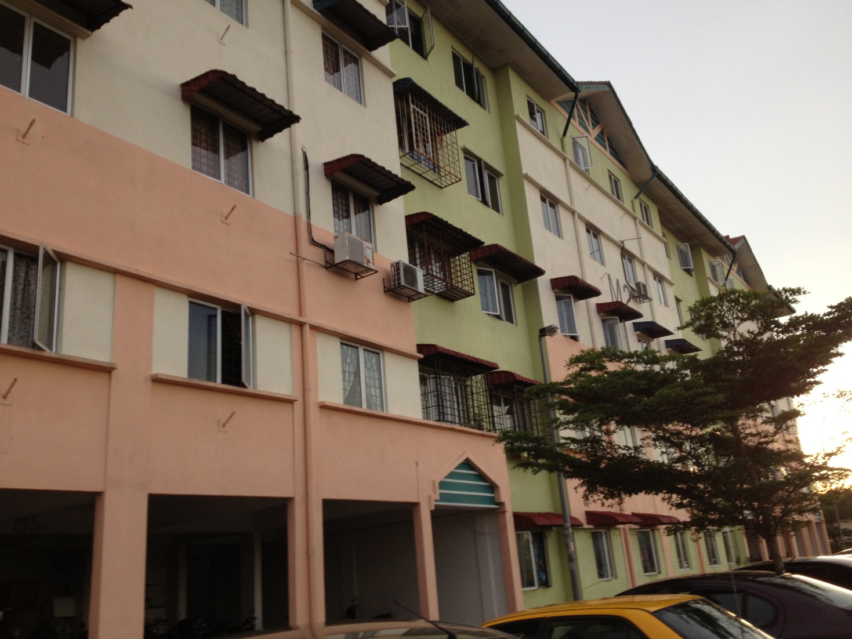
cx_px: 426
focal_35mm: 35
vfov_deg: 40.7
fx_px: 862
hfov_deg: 52.6
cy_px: 320
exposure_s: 1/60
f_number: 2.4
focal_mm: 4.28
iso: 50
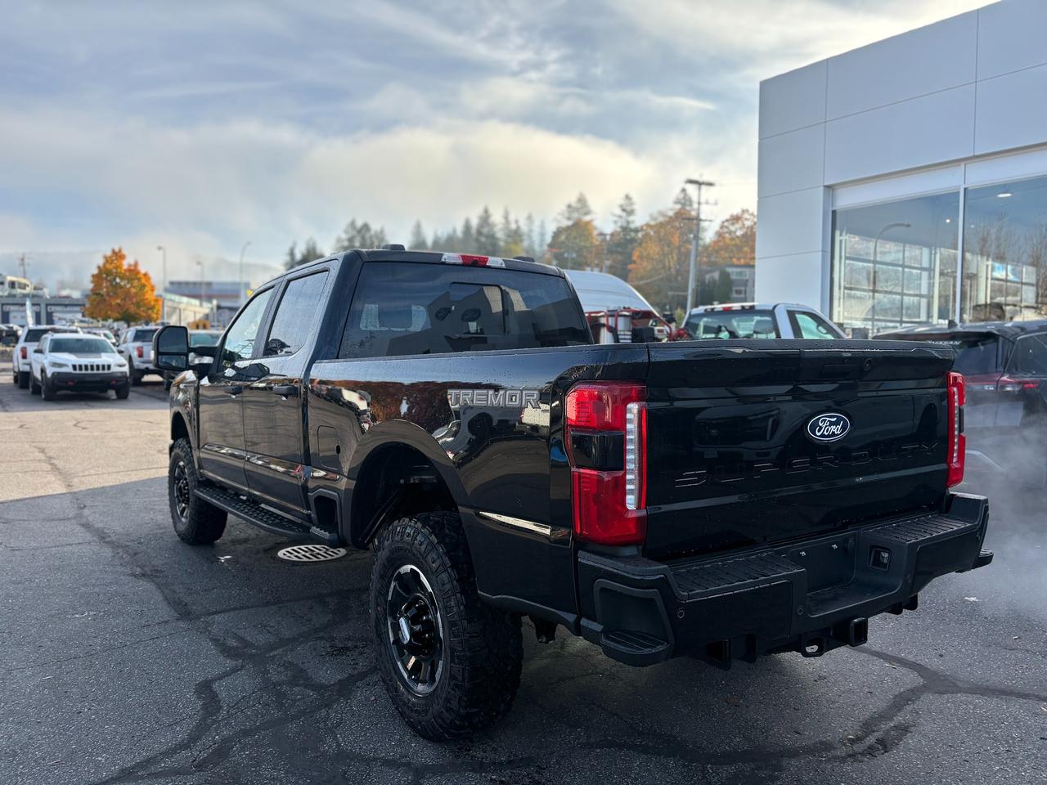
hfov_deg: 67.3
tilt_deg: -2.1
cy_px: 392
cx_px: 524
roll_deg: -0.8
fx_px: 786
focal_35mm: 26
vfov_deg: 53.1
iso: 50
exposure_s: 1/1587
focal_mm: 5.96
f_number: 1.6
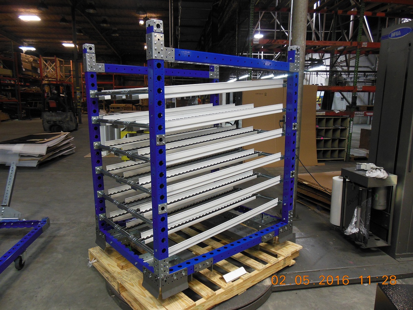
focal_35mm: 25
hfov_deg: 69.4
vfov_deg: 54.9
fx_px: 298
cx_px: 206
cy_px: 155
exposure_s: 1/30
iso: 320
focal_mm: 4.5
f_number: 3.2
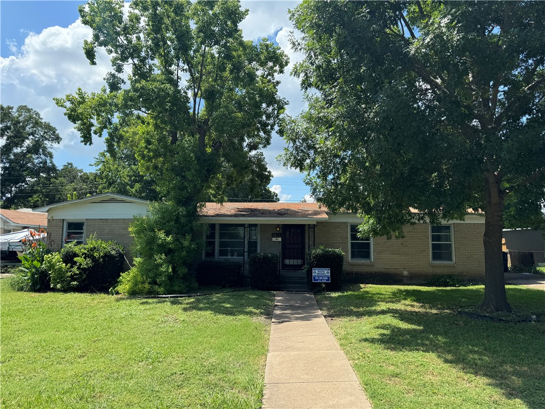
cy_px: 204
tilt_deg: +6.0
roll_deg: -0.7
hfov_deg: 71.6
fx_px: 378
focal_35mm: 24
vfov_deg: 56.8
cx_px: 272
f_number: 1.78
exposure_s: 1/2710
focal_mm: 6.76
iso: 80
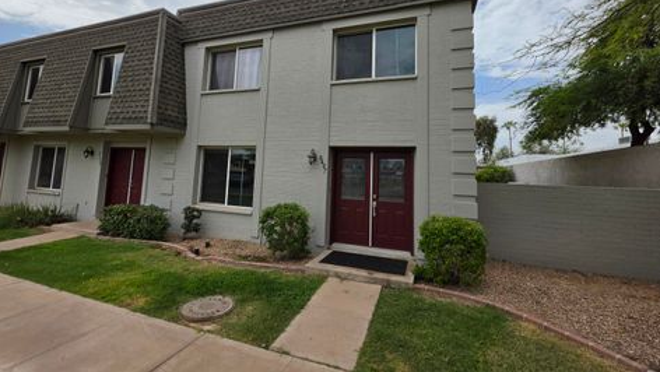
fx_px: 263
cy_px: 143
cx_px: 326
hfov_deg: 103.0
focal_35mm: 15
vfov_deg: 69.7
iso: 32
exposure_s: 1/3075
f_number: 1.9
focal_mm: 2.2
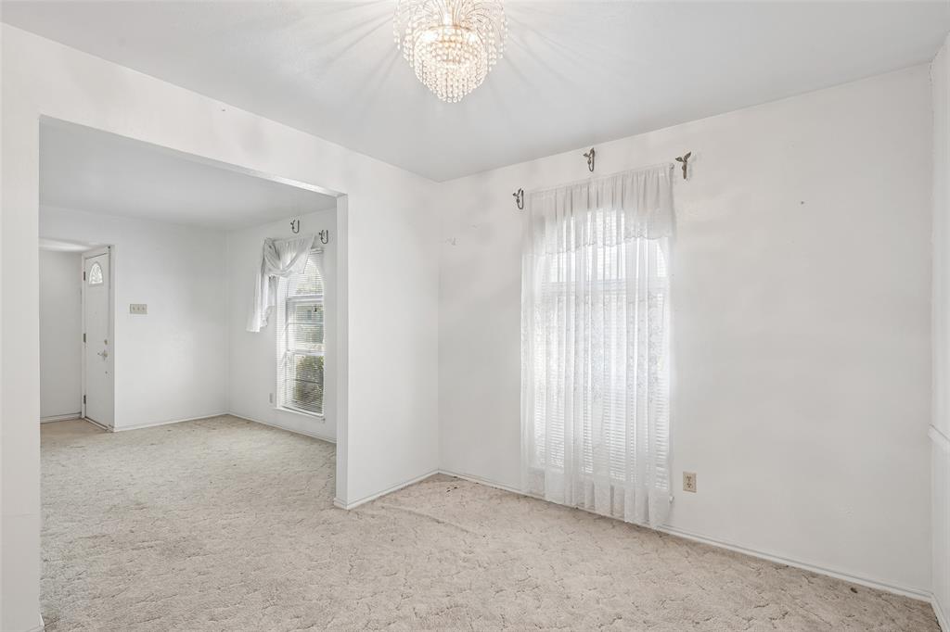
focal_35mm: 16
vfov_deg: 72.0
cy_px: 316
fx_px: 435
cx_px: 475
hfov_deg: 95.0
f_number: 8
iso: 400
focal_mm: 16.5
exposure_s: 1/15
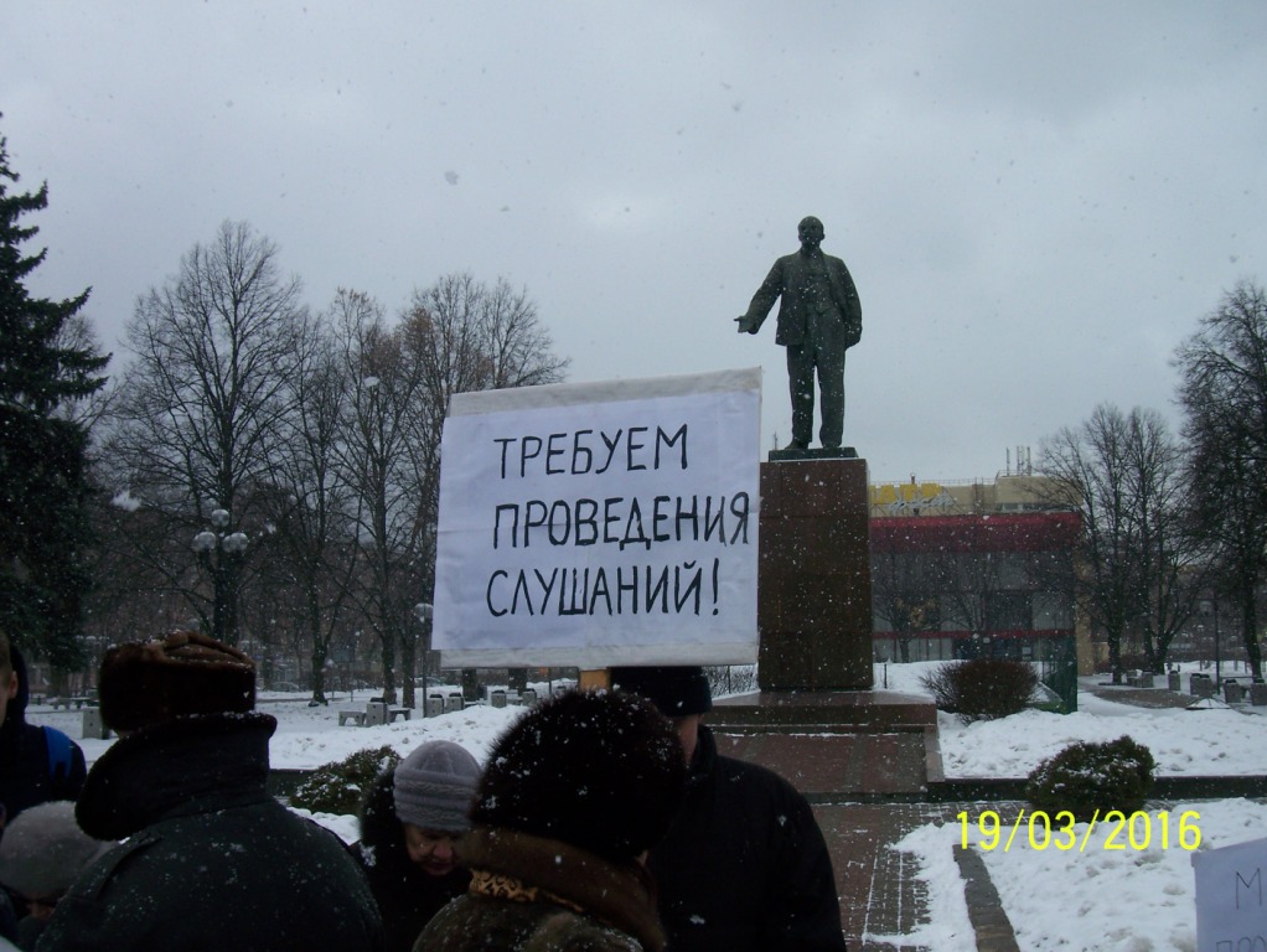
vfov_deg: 37.8
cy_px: 476
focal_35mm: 38
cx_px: 634
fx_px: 1392
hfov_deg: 48.9
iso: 80
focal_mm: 6.3
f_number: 7.1
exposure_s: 1/320
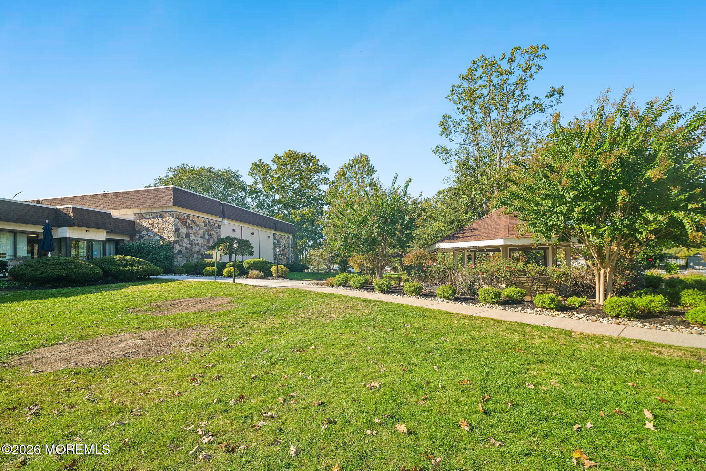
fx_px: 471
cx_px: 353
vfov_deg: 53.1
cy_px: 236
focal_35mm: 24
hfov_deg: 73.7
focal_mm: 24
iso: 640
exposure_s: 1/400
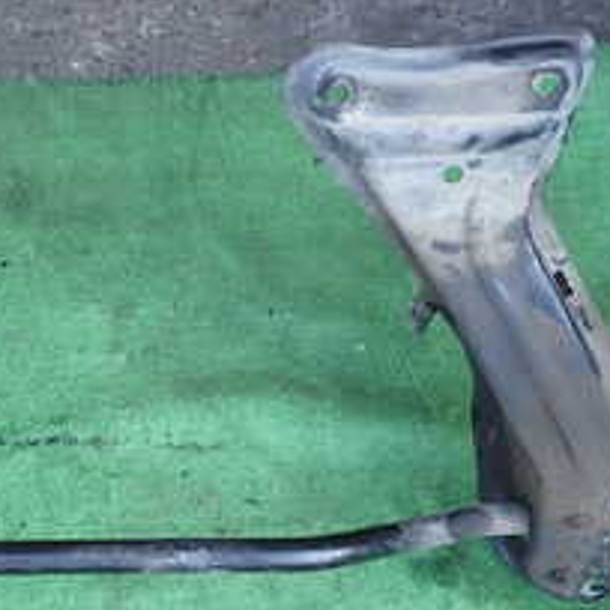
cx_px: 114
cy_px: 401
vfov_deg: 26.4
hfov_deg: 26.0
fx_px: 1296
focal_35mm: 65
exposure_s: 1/160
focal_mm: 4.5
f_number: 2
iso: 100
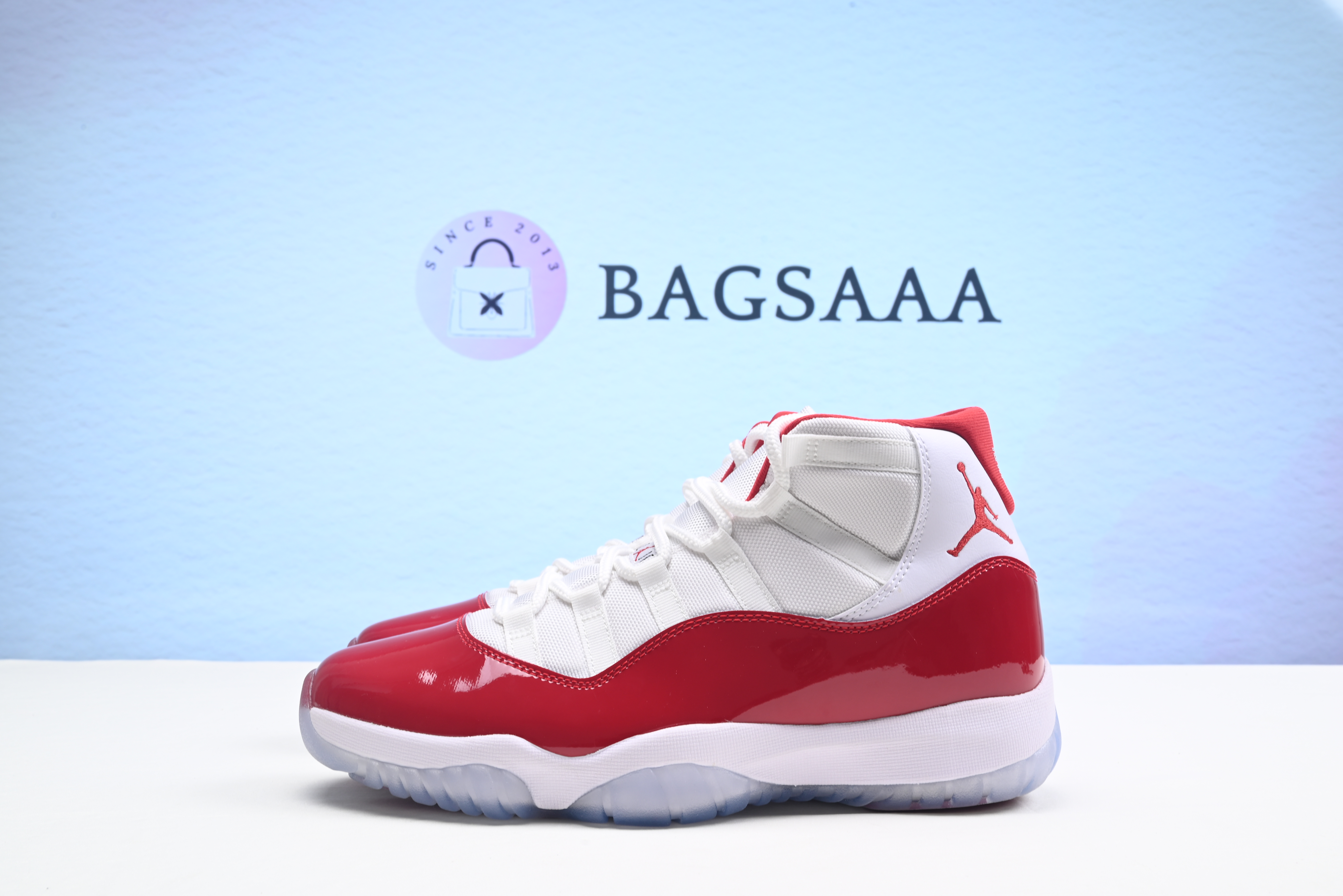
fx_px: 1343
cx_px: 672
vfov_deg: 36.9
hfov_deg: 53.1
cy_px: 448
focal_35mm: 36
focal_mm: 36
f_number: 16
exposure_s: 1/2
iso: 100
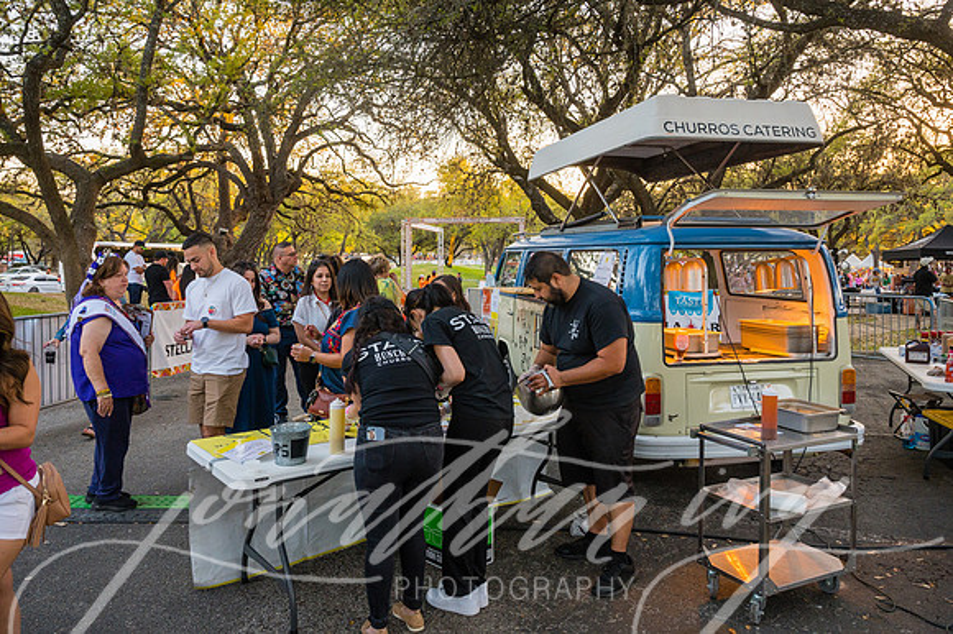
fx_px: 714
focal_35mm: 27
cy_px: 277
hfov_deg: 67.4
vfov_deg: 47.8
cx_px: 476
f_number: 4
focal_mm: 24
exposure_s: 1/320
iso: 800
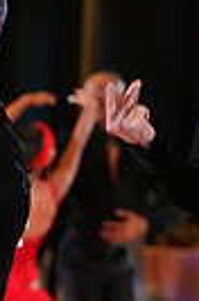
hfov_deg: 2.9
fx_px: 3976
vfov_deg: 4.3
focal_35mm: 477
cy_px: 446
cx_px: -130
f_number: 4
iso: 3200
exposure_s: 1/400
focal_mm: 109
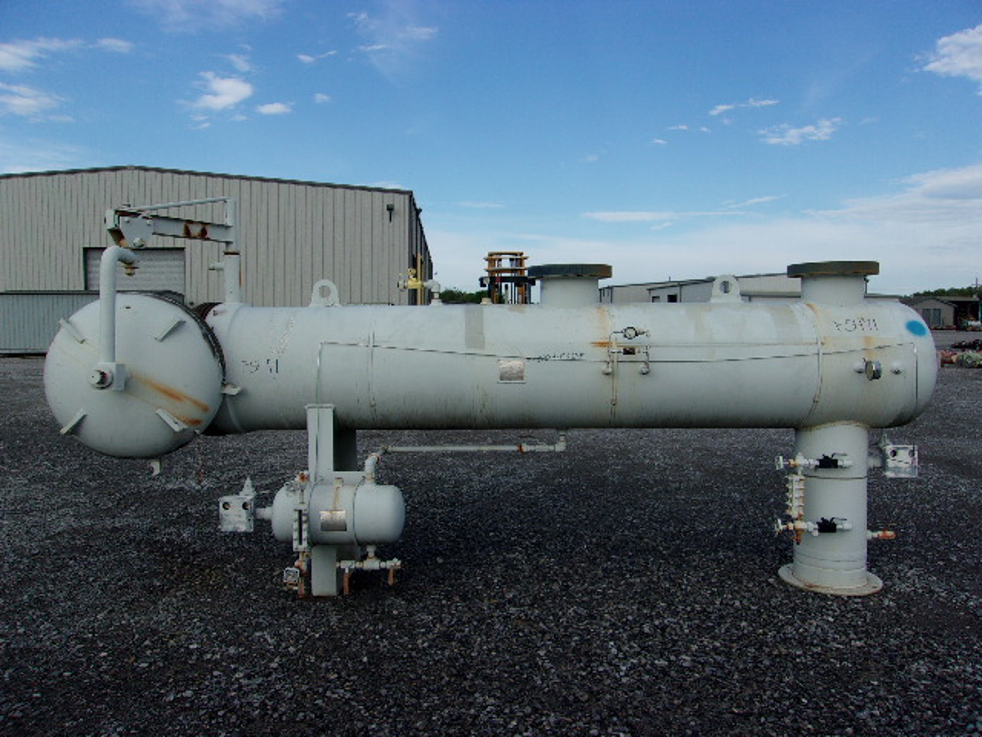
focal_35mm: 27
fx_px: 766
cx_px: 491
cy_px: 368
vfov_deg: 51.4
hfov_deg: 65.3
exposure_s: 1/110
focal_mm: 4.9
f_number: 10.4
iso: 80
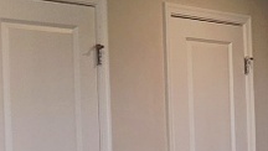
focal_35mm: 167
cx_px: 635
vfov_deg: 7.3
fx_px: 1188
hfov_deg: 11.0
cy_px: 152
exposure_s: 1/125
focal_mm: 5.4
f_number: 1.8
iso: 25
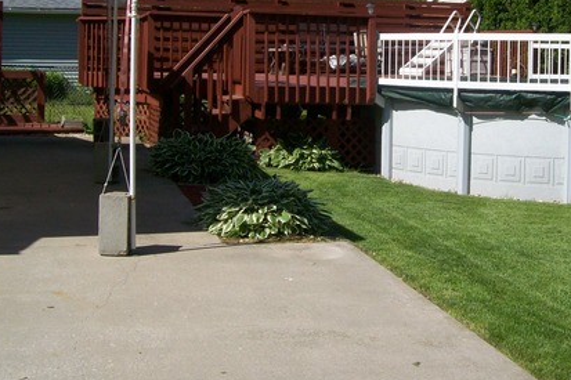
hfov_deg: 34.3
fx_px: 920
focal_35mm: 58
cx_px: 357
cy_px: 75
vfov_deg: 23.0
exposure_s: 1/755
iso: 80
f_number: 4.8
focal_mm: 6
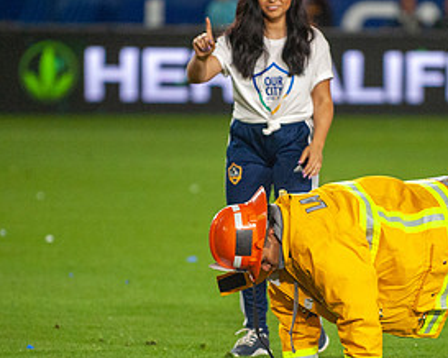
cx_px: 317
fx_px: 5287
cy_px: 235
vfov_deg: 3.9
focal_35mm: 399
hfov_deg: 4.9
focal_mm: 200
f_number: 2.8
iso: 3200
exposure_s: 1/2500
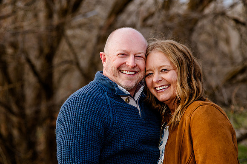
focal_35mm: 140
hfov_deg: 14.6
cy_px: 77
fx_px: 963
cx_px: 112
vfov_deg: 9.8
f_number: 4.5
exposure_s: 1/160
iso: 250
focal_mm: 100
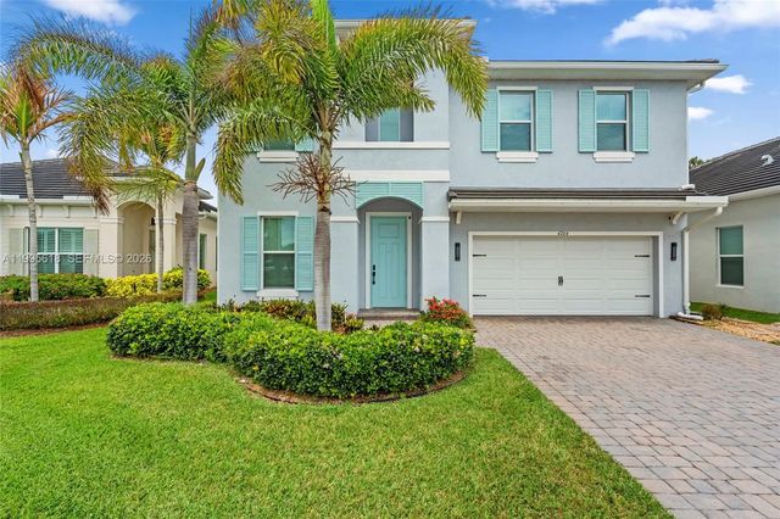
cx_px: 390
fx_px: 346
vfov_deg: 73.7
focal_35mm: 16
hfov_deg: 96.8
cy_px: 260
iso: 400
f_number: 10
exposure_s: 1/125
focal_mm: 16
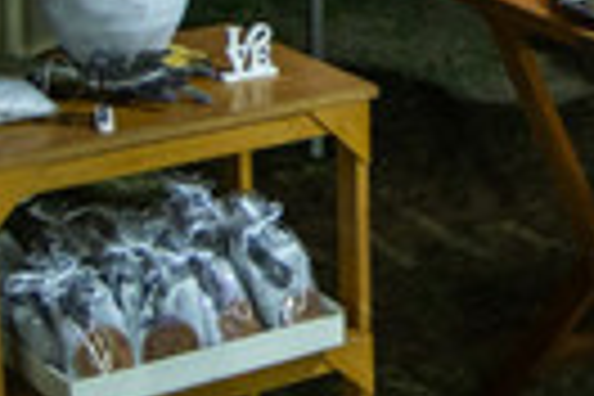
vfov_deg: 10.9
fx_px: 2046
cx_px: 572
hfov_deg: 16.2
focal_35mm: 124
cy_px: -74
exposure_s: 1/50
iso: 2000
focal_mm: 17
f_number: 2.8
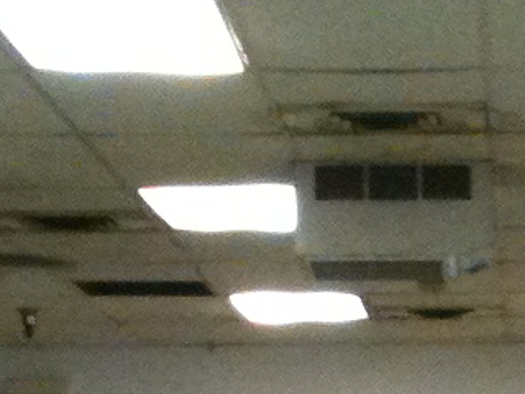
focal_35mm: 224
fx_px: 3397
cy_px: 849
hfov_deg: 8.7
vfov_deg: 6.4
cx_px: 738
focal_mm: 3.85
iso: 250
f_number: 2.8
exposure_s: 1/15
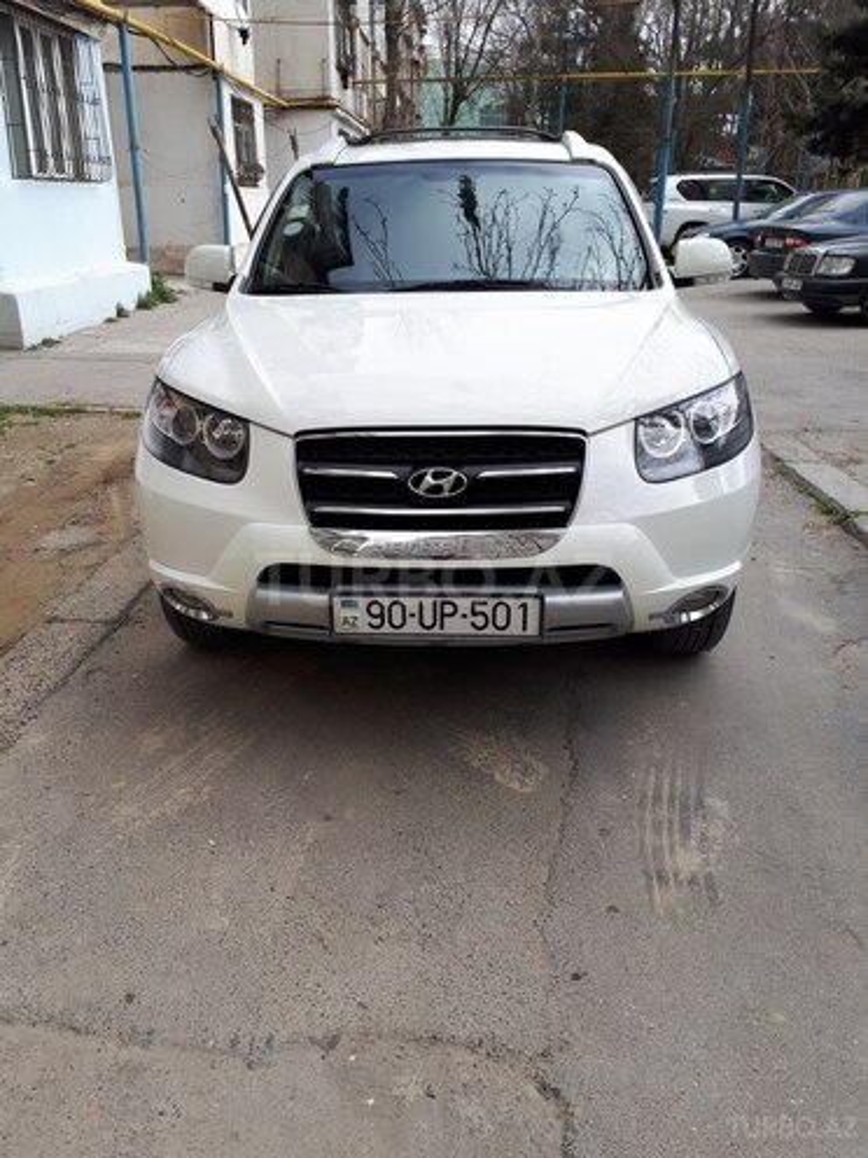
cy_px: 579
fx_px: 903
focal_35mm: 27
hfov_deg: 51.4
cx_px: 434
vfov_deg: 65.3
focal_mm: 3.6
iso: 40
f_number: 1.9
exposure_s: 1/737
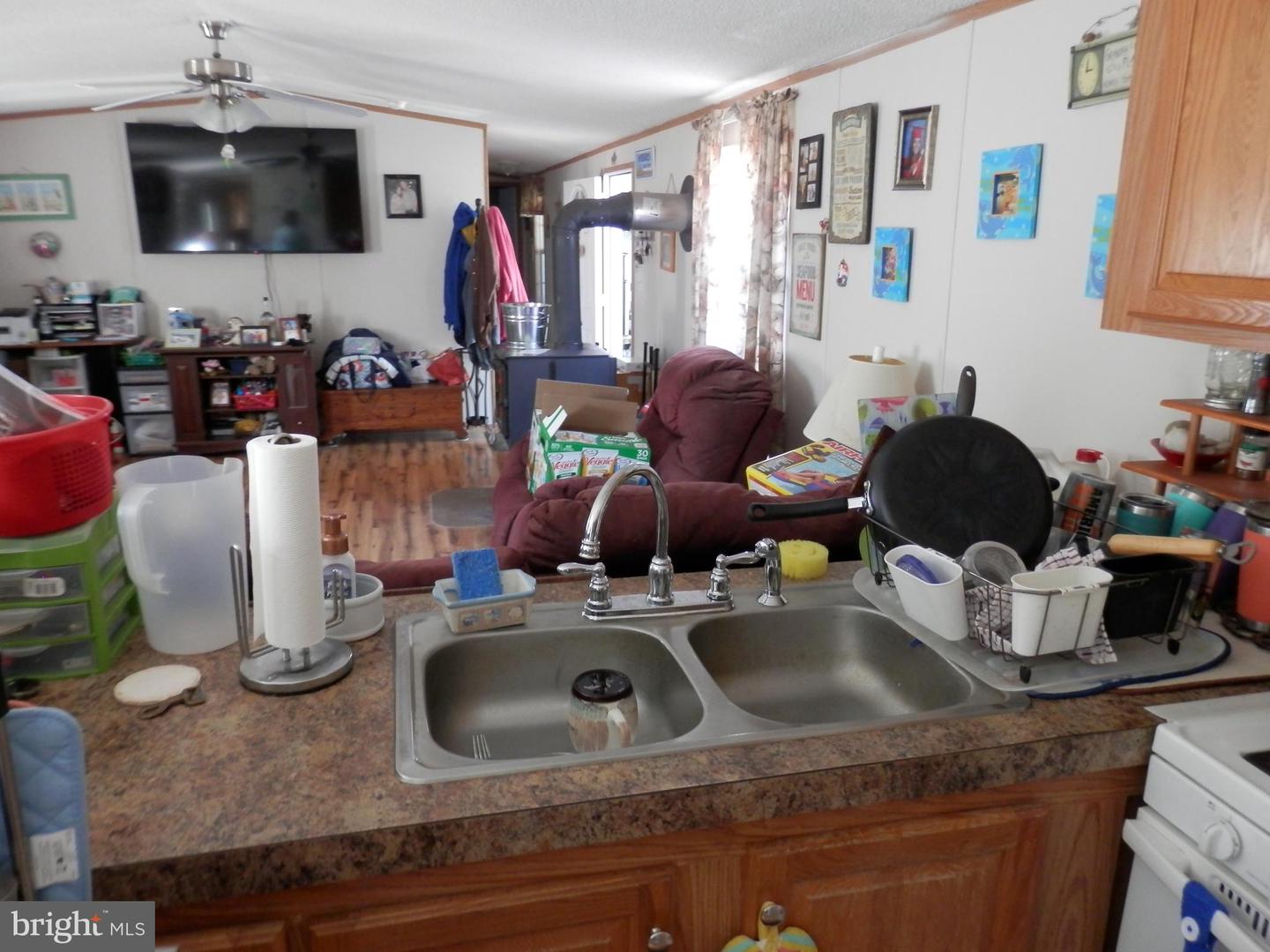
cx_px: 635
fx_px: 917
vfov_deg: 54.9
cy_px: 476
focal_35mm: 25
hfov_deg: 69.4
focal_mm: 4.5
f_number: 3
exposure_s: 1/6
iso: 200
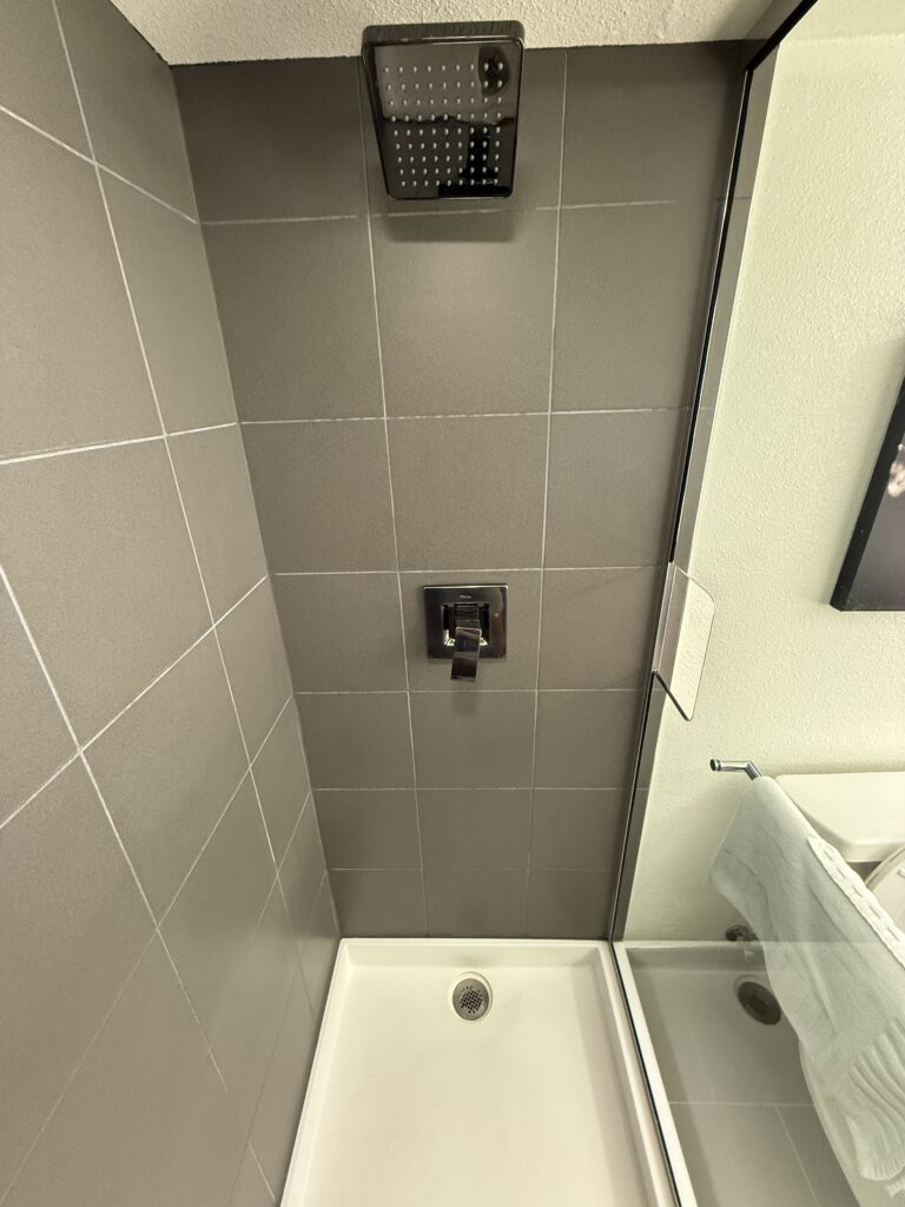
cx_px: 452
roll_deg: +2.2
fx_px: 488
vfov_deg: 102.1
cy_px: 604
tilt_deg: -24.2
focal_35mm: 14
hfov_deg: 85.7
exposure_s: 1/60
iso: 640
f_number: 2.2
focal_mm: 2.22
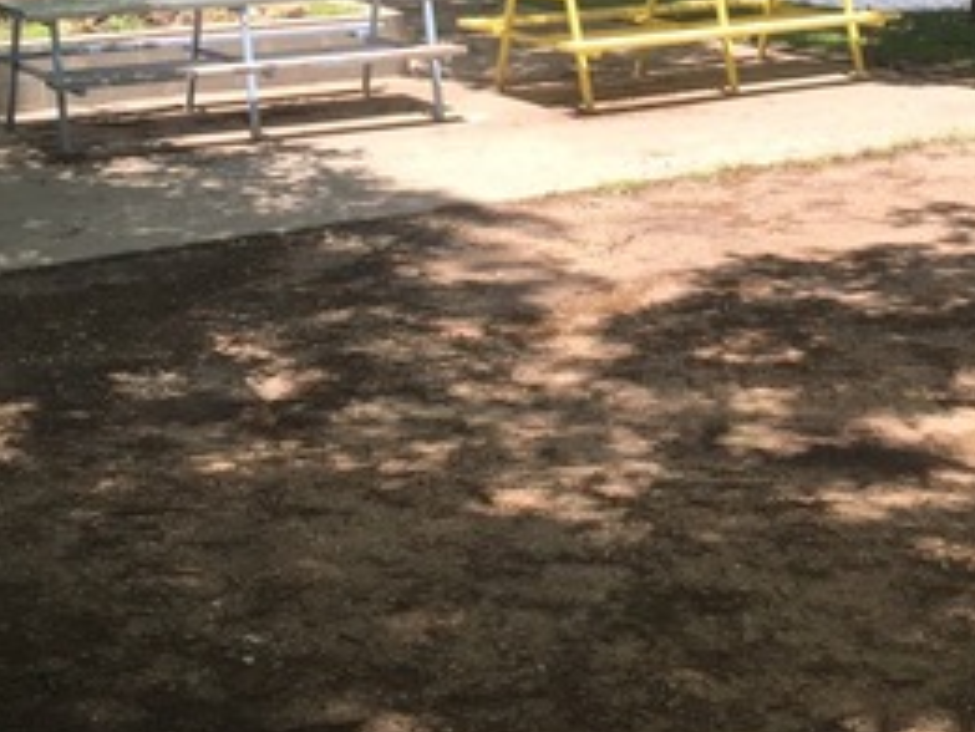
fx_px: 2001
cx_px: 530
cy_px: -52
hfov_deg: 27.4
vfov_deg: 19.9
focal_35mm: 71
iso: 32
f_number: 2.2
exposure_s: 1/898
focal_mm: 4.15
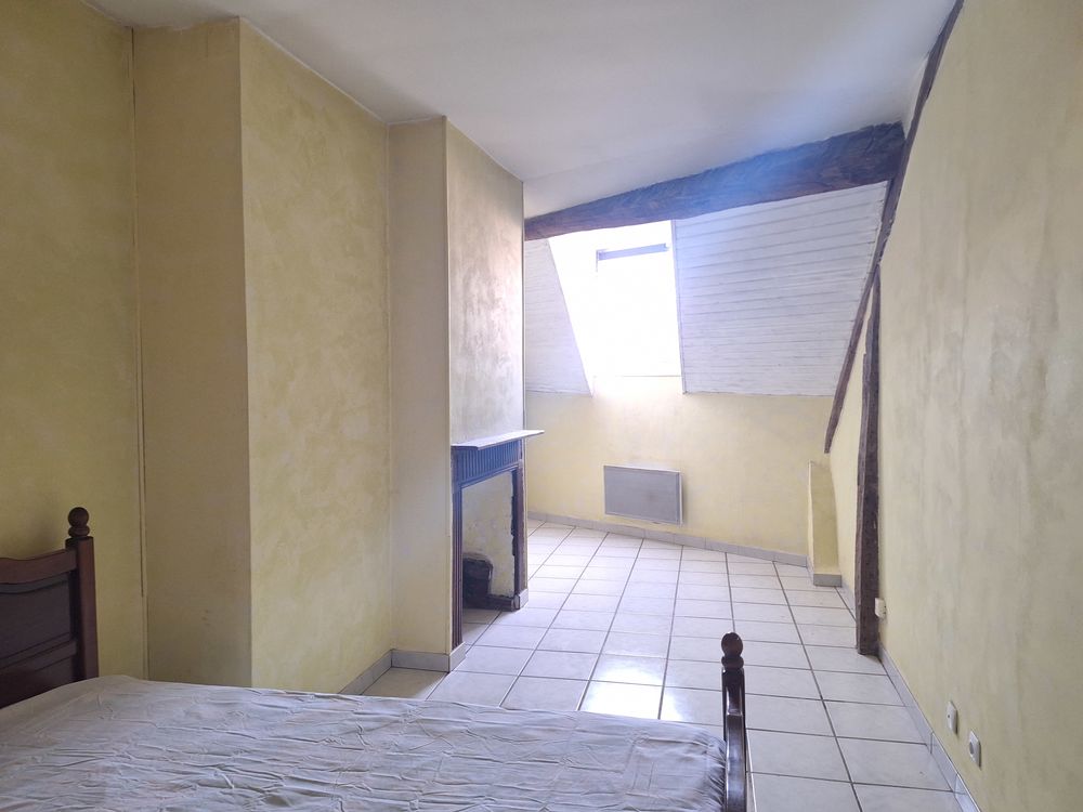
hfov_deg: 73.9
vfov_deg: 58.9
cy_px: 406
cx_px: 542
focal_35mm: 23
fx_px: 720
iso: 320
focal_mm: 5.54
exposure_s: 1/25
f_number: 1.8
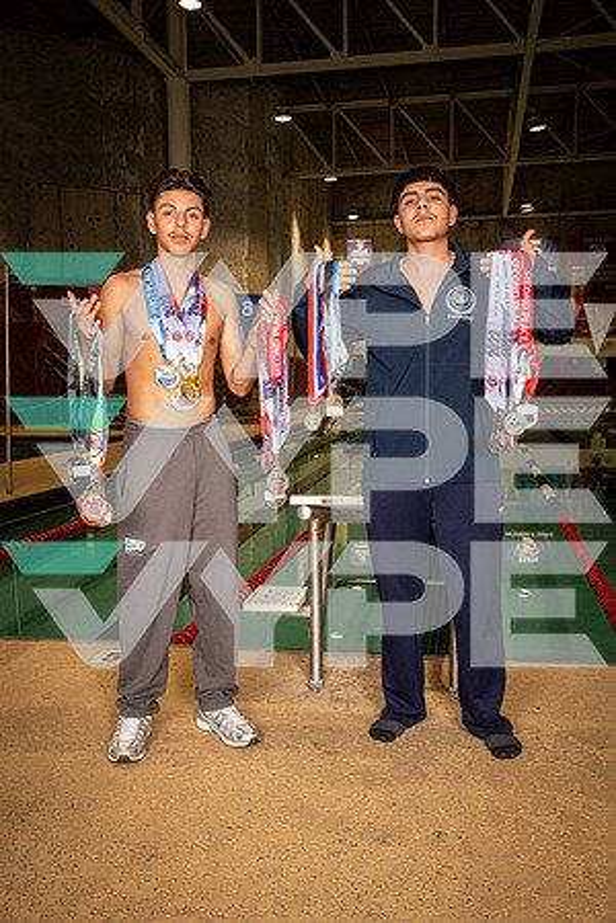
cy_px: 462
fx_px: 898
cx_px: 308
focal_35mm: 35
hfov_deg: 37.9
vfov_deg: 54.4
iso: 1000
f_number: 6.3
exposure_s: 1/400
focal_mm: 35
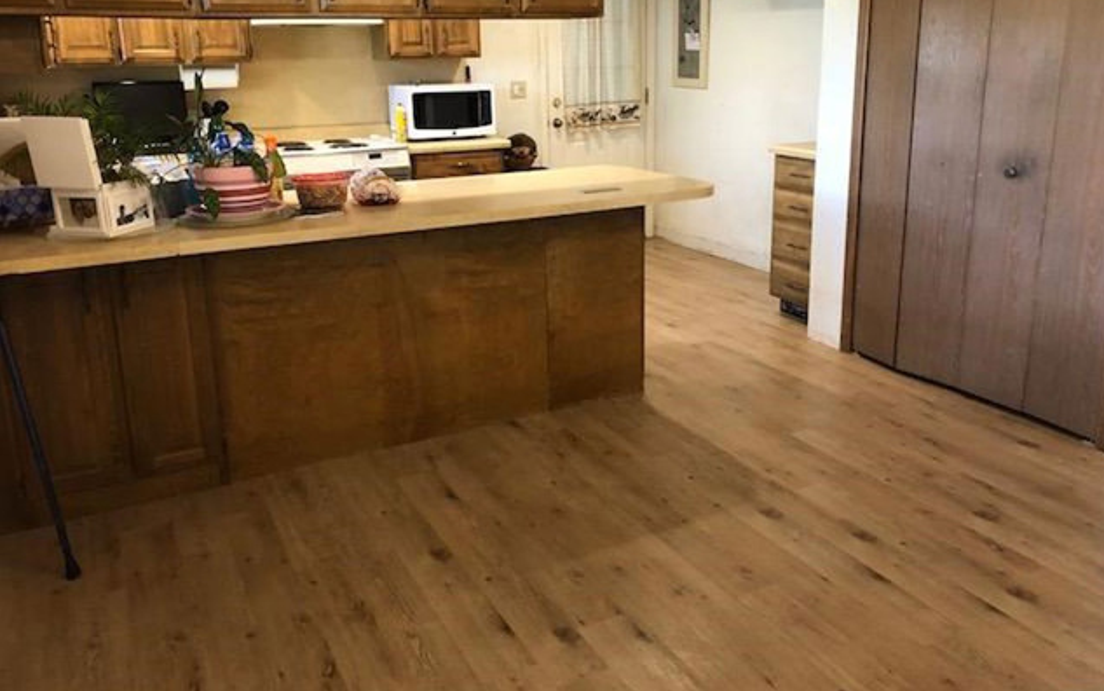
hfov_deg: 62.9
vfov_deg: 41.7
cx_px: 556
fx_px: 903
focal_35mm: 30
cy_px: 288
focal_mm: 3.99
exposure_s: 1/15
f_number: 1.8
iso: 64
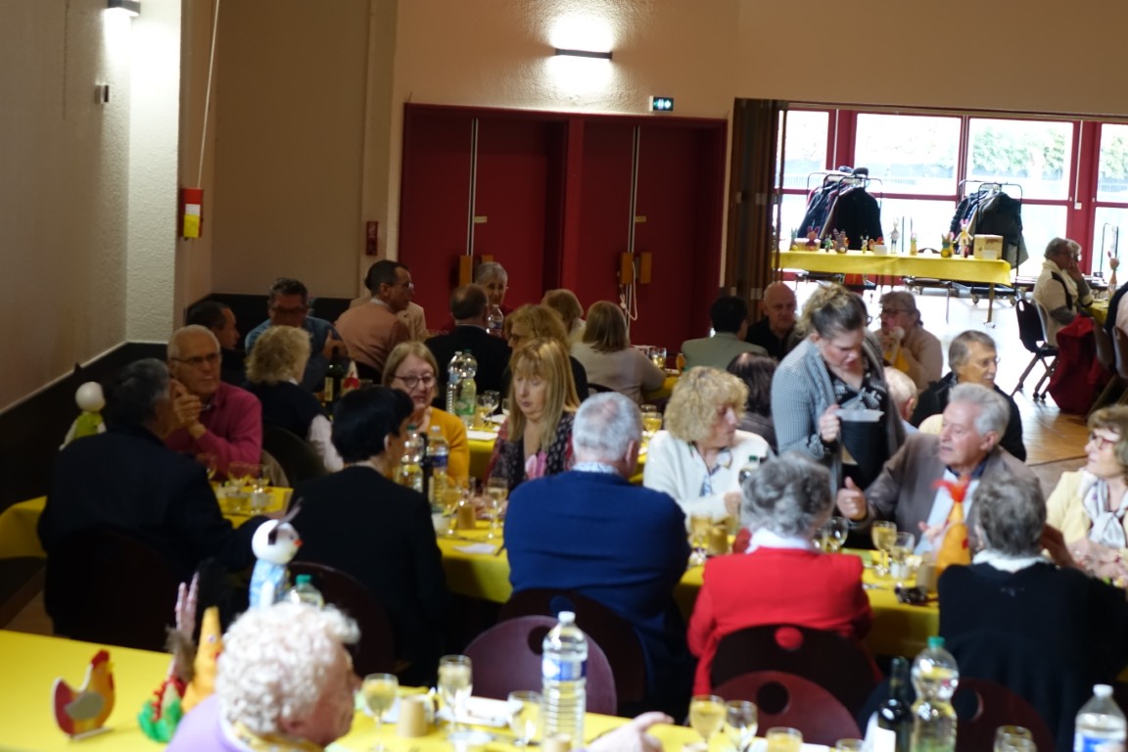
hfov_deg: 29.2
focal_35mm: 69
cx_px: 564
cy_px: 376
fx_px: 2162
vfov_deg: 19.7
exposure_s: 1/80
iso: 500
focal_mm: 25.23
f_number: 2.8
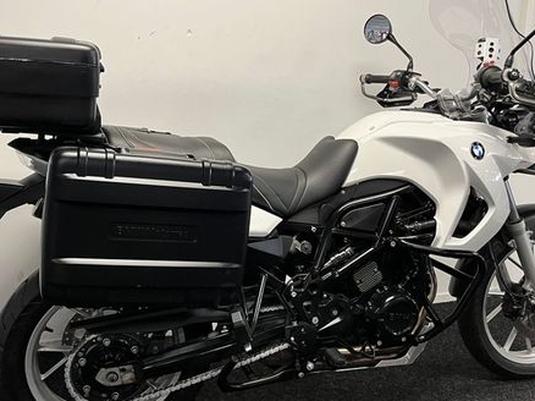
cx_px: 255
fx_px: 587
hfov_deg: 49.0
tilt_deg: -12.8
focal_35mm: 38
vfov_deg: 37.7
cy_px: 196
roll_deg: -0.6
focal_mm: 5.1
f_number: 1.6
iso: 80
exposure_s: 1/50
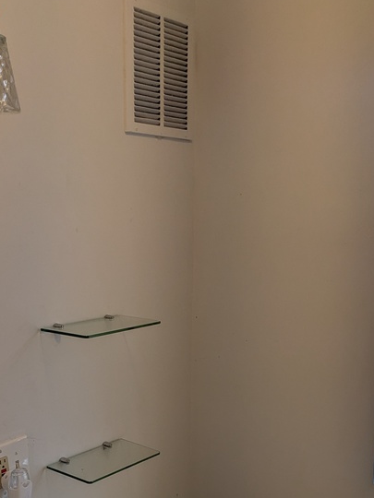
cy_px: 444
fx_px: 778
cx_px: 175
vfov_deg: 33.7
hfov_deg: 27.0
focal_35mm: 54
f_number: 1.73
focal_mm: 4.38
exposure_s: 1/267
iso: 43
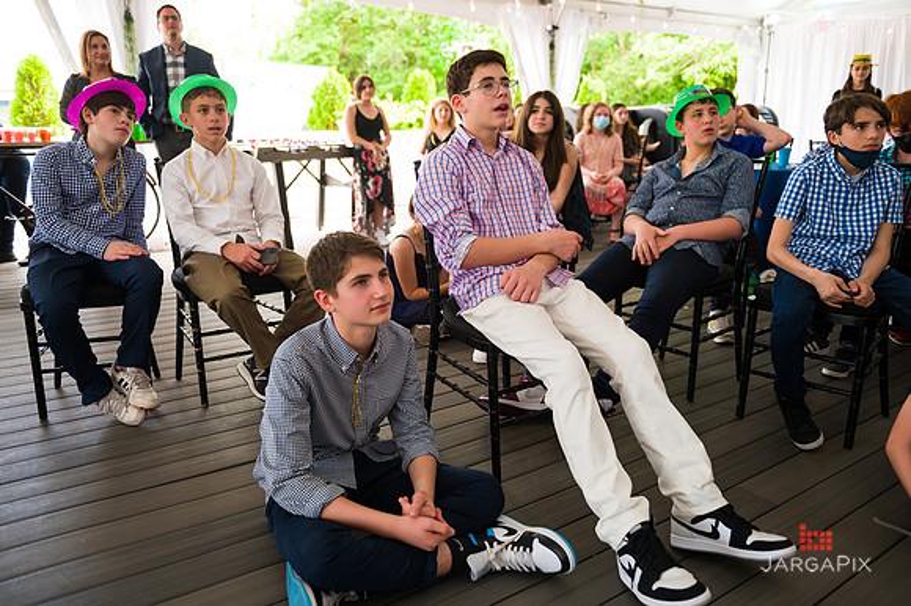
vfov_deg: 47.9
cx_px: 456
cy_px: 303
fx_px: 683
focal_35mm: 27
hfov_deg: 67.4
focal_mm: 27
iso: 200
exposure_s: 1/200
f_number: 3.2
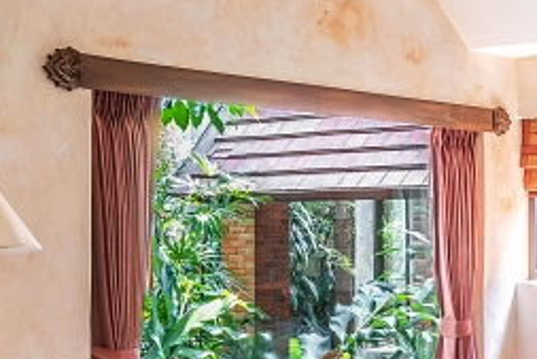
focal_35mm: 81
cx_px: 639
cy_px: 249
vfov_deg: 16.8
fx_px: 1209
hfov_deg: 23.0
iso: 200
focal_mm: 20
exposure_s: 1/2
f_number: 8
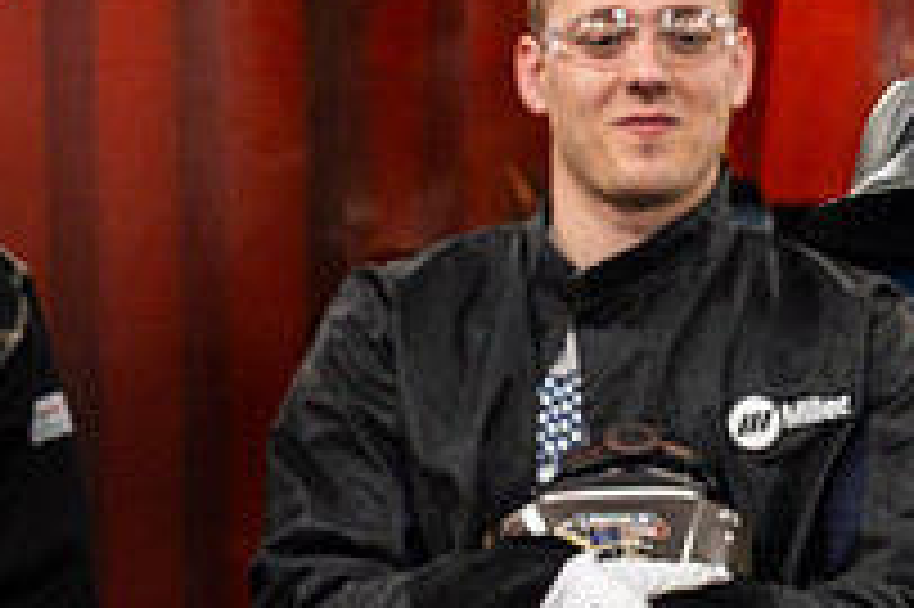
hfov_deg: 9.3
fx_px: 5556
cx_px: 1119
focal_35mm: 219
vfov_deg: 6.2
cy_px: 592
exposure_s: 1/400
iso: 2500
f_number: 4
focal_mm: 70
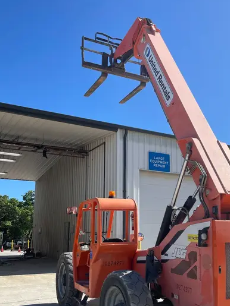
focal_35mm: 37
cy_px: 182
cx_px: 144
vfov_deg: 49.9
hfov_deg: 38.4
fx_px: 328
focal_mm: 4.2
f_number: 1.6
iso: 32
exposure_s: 1/3205
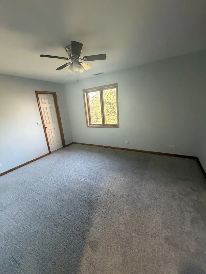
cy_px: 137
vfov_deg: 102.1
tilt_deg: -14.6
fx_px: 111
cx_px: 103
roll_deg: +5.7
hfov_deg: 85.7
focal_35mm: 14
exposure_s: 1/60
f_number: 2.2
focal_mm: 2.22
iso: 640
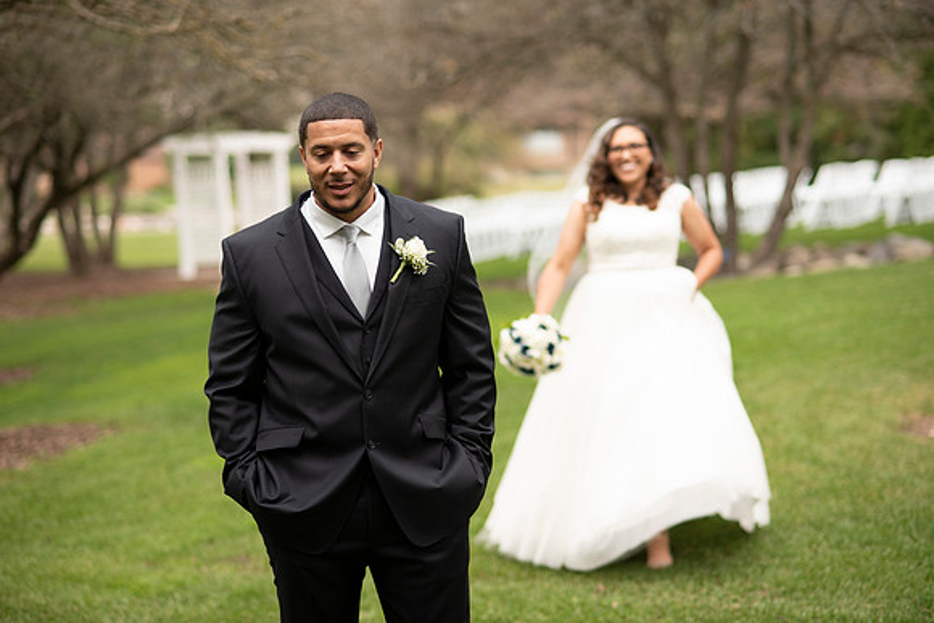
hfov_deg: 23.9
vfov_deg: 16.1
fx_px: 2206
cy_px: 312
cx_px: 467
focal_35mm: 85
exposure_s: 1/400
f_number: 2.2
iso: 125
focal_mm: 85
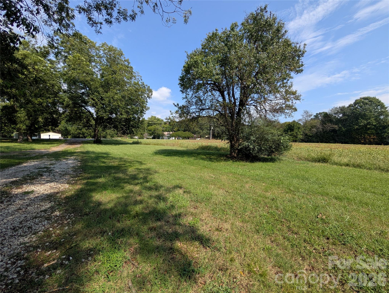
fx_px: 135
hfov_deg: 110.5
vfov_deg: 94.6
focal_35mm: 12
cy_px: 146
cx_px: 194
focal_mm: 2.02
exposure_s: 1/2342
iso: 54
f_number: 1.7
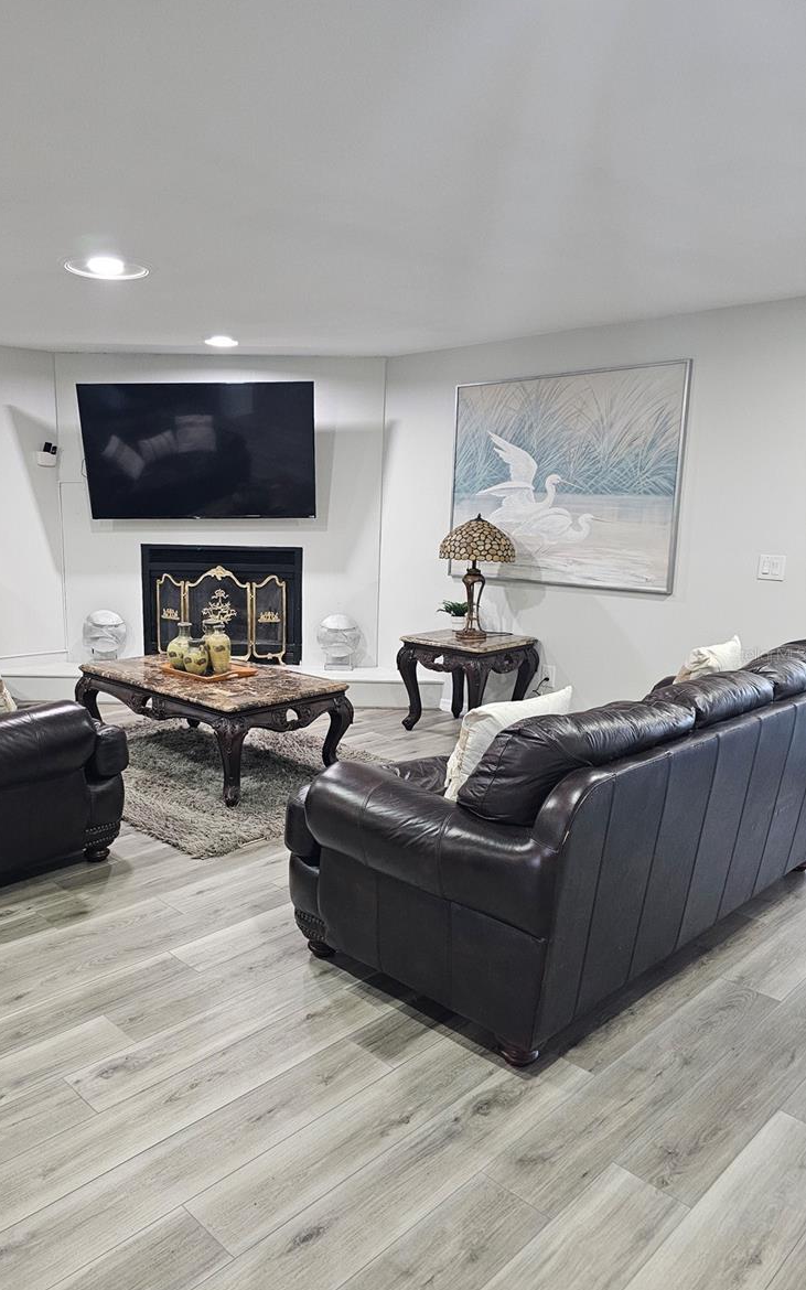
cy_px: 654
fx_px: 879
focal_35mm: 25
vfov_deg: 72.5
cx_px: 313
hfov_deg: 48.9
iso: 800
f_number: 1.7
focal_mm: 6.3
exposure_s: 1/120
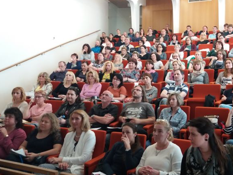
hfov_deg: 47.1
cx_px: 154
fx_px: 263
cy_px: 86
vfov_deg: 36.8
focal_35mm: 39
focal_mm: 3.7
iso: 160
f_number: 1.9
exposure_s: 1/20
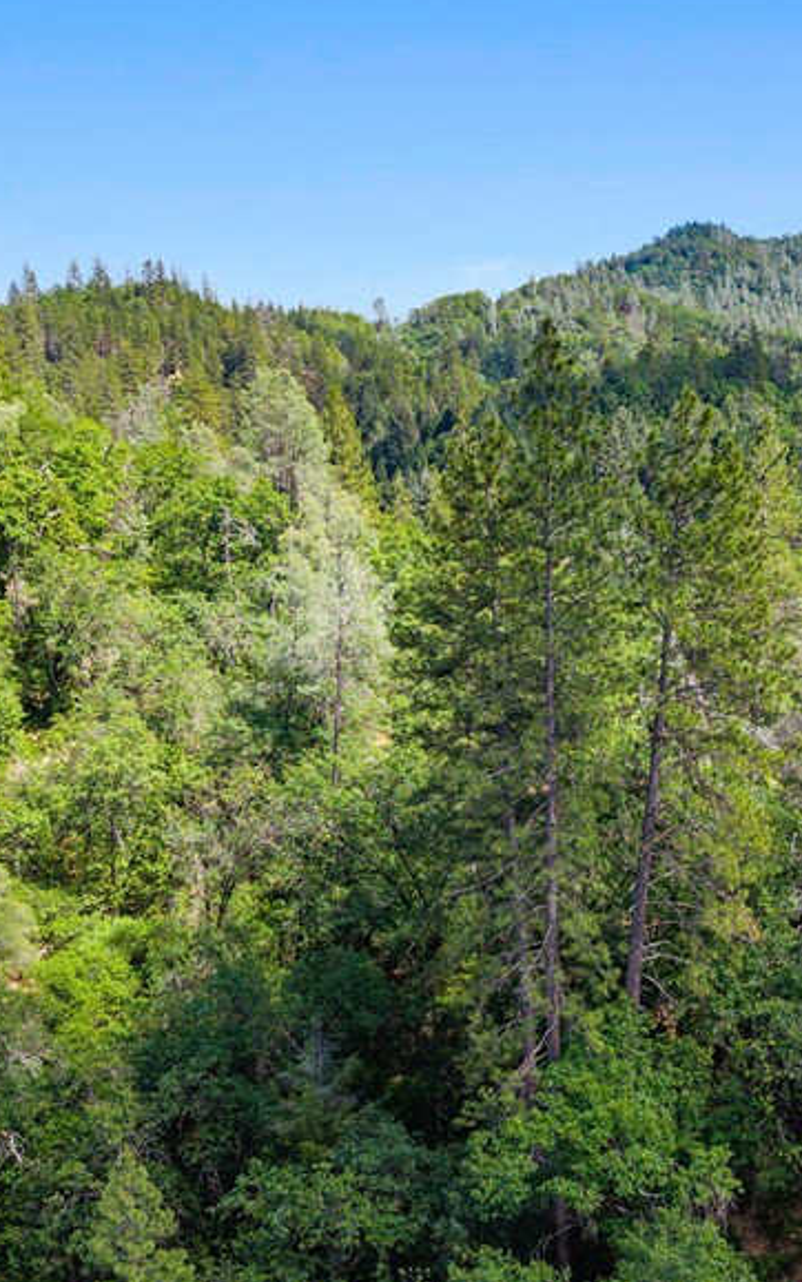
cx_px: 554
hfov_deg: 28.4
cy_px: 748
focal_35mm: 45
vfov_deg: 44.2
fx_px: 1573
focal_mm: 8.67
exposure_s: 1/1500
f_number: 1.8
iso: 100
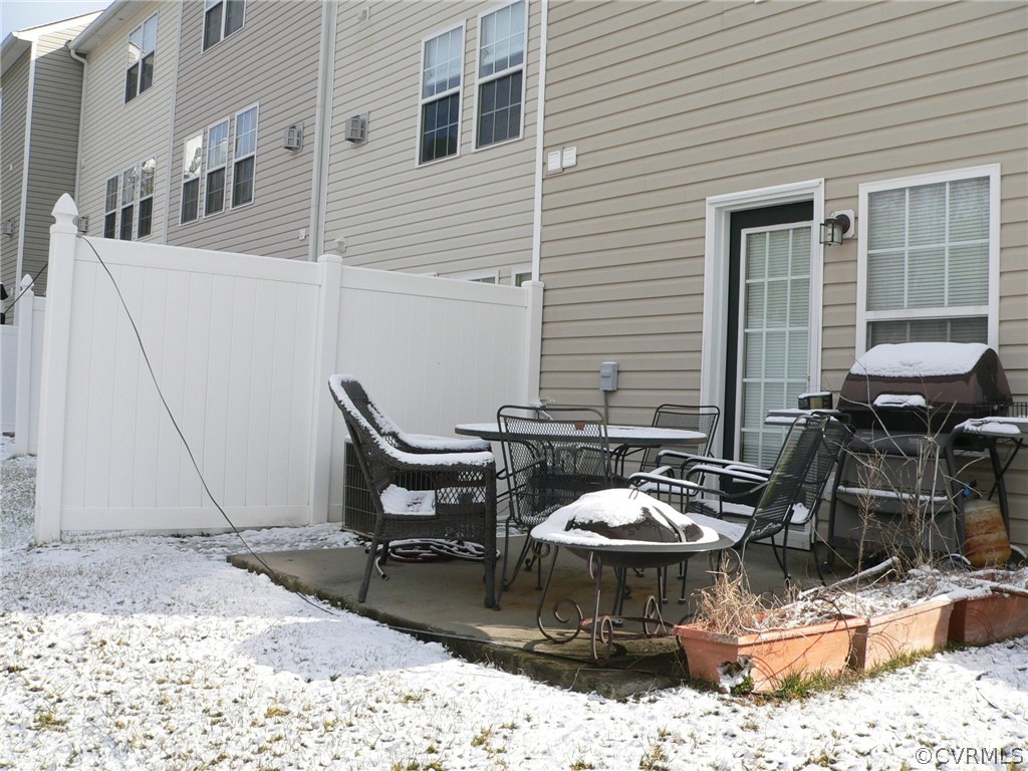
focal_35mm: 36
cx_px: 514
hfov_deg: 51.4
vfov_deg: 39.7
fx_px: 1069
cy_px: 386
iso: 100
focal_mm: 6
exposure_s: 1/1000
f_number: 2.8
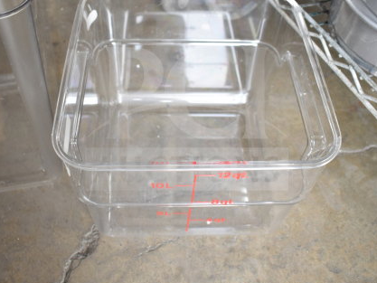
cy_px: 119
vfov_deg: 37.6
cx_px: 186
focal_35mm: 38
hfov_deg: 49.0
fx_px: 414
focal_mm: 18
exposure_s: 1/30
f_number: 3.5
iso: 400
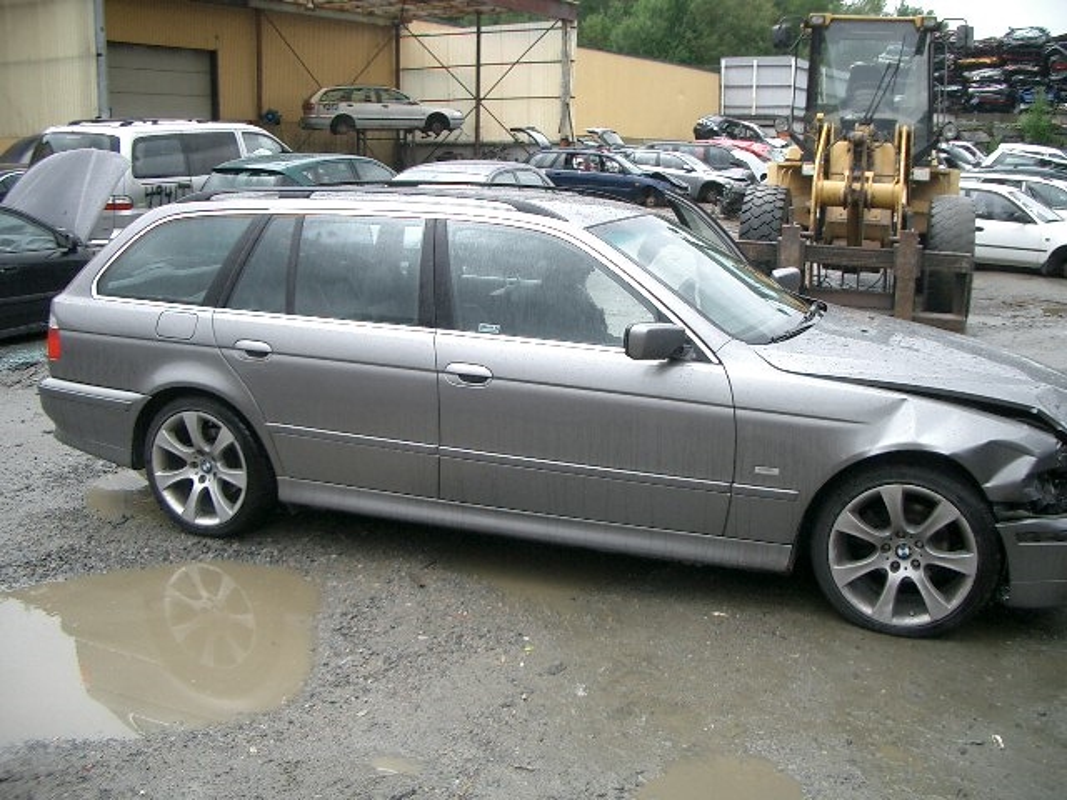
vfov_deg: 40.7
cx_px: 534
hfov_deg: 52.6
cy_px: 400
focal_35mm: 35
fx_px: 1079
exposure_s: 1/50
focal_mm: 5.8
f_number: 2.6
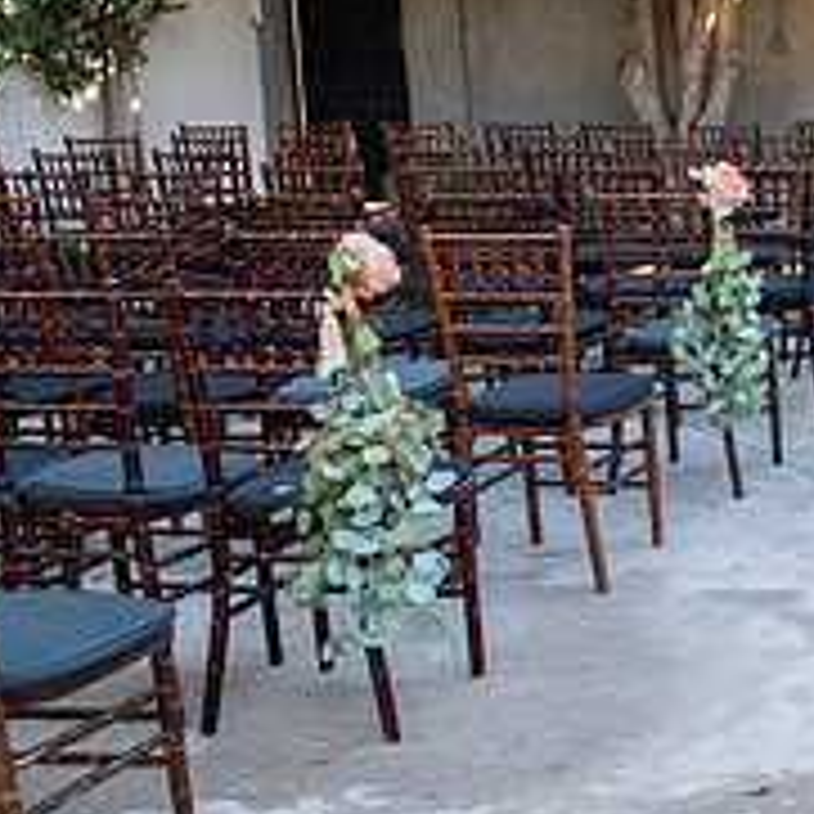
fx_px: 1809
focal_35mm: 68
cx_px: 1273
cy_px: 272
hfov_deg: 20.9
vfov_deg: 25.2
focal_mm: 24
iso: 1000
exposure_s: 1/250
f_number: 5.6
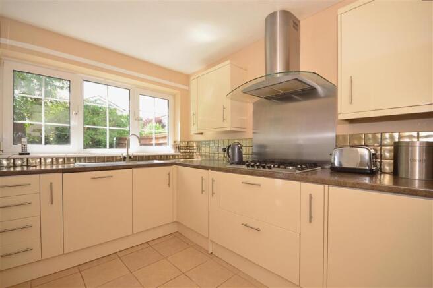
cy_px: 144
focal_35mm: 15
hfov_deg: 100.4
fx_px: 180
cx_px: 216
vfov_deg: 77.3
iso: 400
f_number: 7.1
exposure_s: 1/100
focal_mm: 10
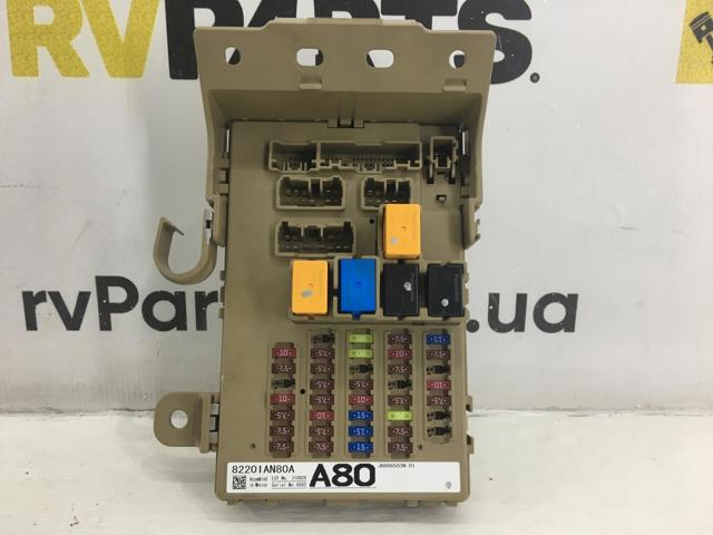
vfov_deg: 48.2
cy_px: 268
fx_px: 597
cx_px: 356
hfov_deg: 61.7
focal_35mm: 29
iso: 25
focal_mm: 4.15
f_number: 2.2
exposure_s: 1/33
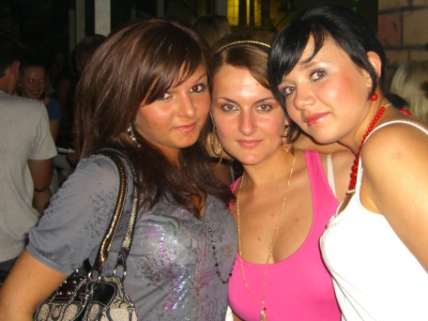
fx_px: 618
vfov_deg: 29.1
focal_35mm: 50
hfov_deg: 38.1
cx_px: 245
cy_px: 133
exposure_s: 1/60
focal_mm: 7.9
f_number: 2.8
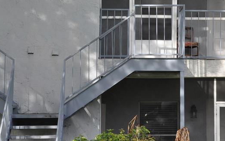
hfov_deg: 14.4
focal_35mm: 144
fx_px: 883
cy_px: 34
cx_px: 176
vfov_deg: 9.1
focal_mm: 48
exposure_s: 1/2000
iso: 1250
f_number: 7.1
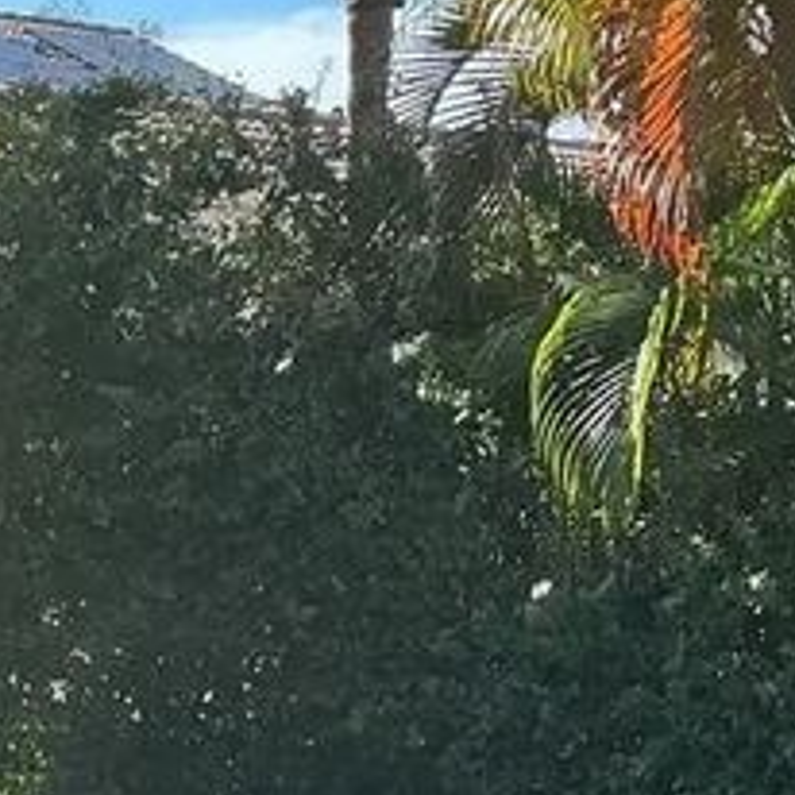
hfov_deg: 16.4
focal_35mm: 106
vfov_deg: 15.0
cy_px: 1248
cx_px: 270
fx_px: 2754
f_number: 1.8
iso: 25
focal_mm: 3
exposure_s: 1/962
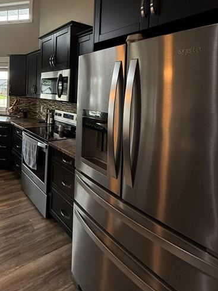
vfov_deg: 73.7
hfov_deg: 57.1
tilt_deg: -1.1
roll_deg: -3.0
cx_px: 48
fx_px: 185
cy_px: 94
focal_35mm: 22
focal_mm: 2.22
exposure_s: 1/99
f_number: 2.2
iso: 125
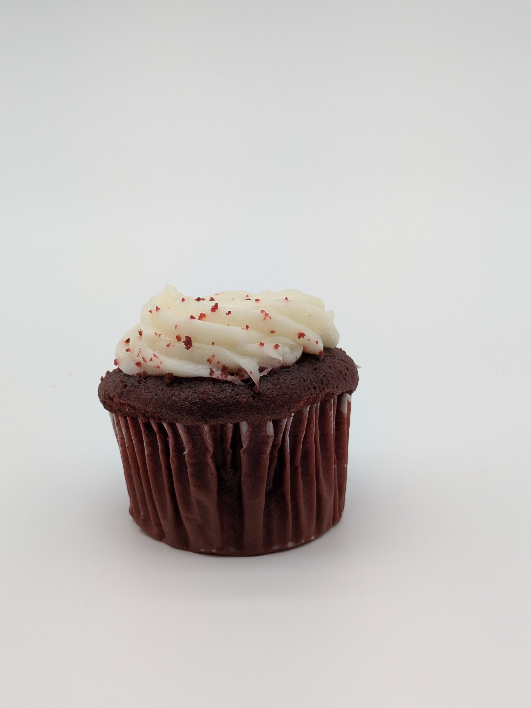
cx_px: 247
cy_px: 349
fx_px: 1145
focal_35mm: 56
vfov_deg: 34.3
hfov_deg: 26.1
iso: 84
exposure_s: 1/705
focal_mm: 5.43
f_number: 1.89
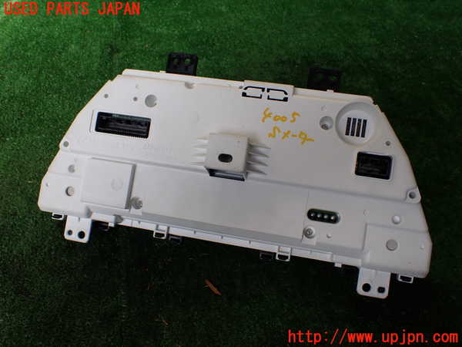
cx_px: 231
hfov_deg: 60.0
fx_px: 400
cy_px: 174
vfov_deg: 46.8
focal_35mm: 30
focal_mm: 5.4
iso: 100
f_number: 3.2
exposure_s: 1/200
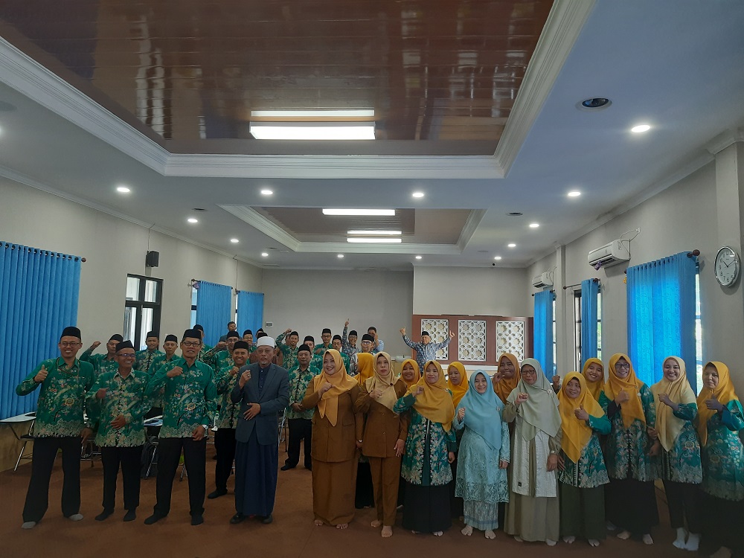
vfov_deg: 56.8
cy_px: 279
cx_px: 372
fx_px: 516
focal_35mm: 24
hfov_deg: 71.6
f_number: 1.8
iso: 320
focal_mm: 5.23
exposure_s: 1/50
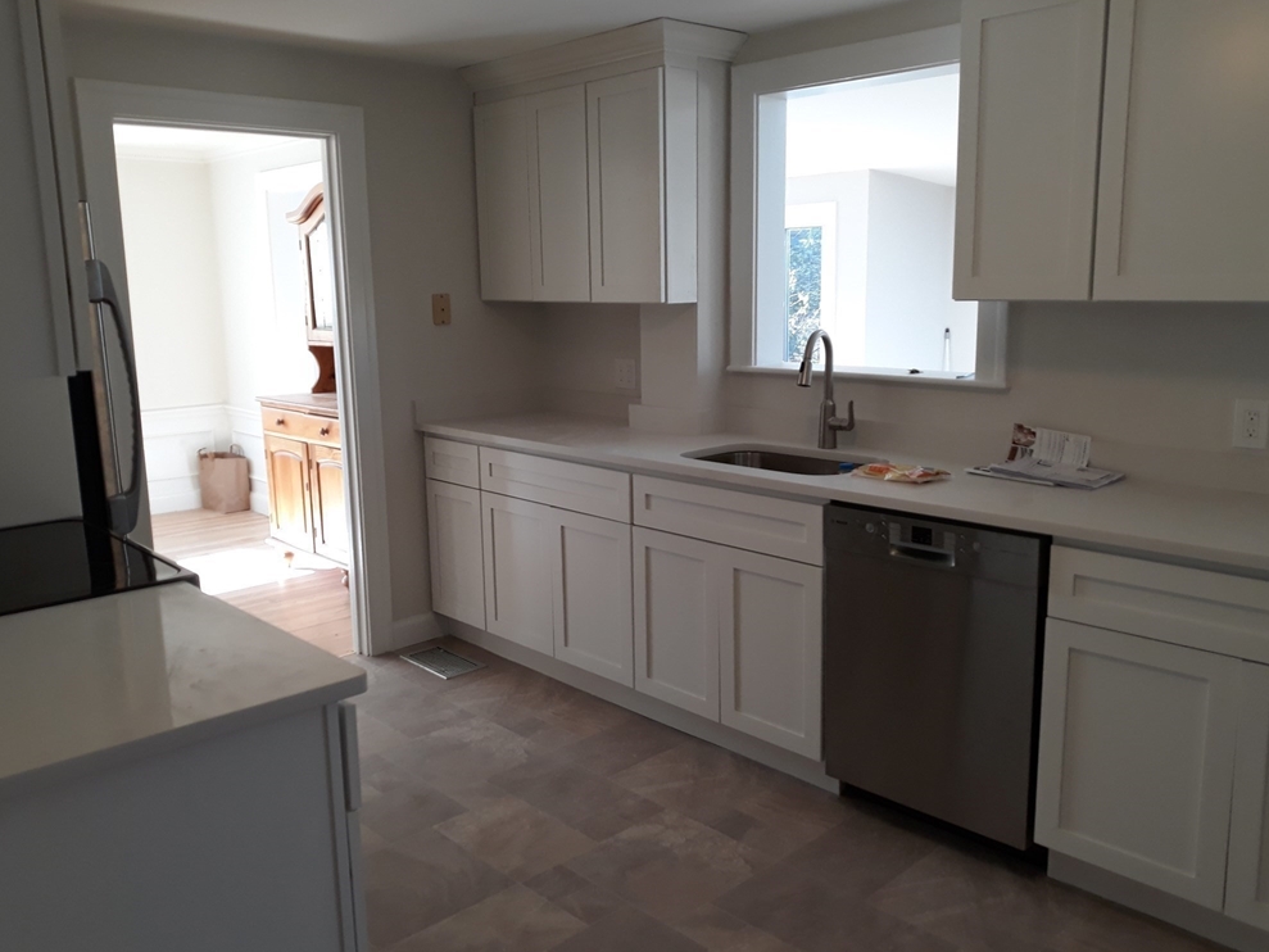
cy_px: 471
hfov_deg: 61.7
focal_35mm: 29
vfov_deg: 48.2
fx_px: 1063
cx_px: 636
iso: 50
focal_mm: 3.7
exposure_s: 1/50
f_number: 1.7
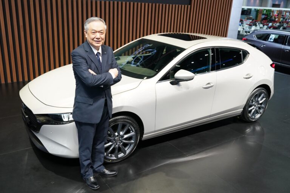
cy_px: 96
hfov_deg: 58.7
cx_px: 145
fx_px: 258
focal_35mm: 32
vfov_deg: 41.1
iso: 2500
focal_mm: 32
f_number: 5.6
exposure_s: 1/100
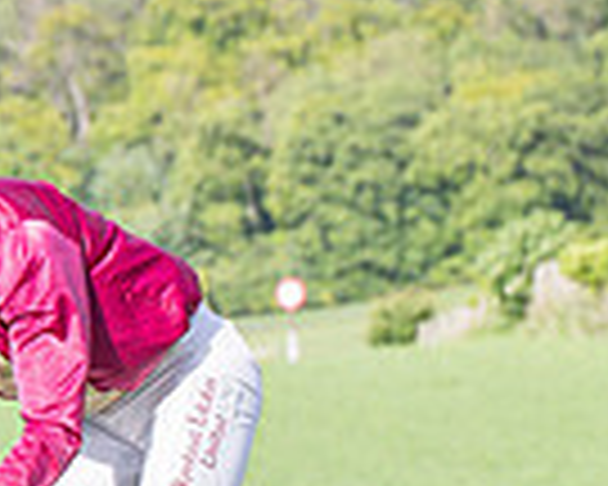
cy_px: 726
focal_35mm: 618
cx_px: -194
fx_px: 11121
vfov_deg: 2.5
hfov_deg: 3.1
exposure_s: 1/1600
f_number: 4.5
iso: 200
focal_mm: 70
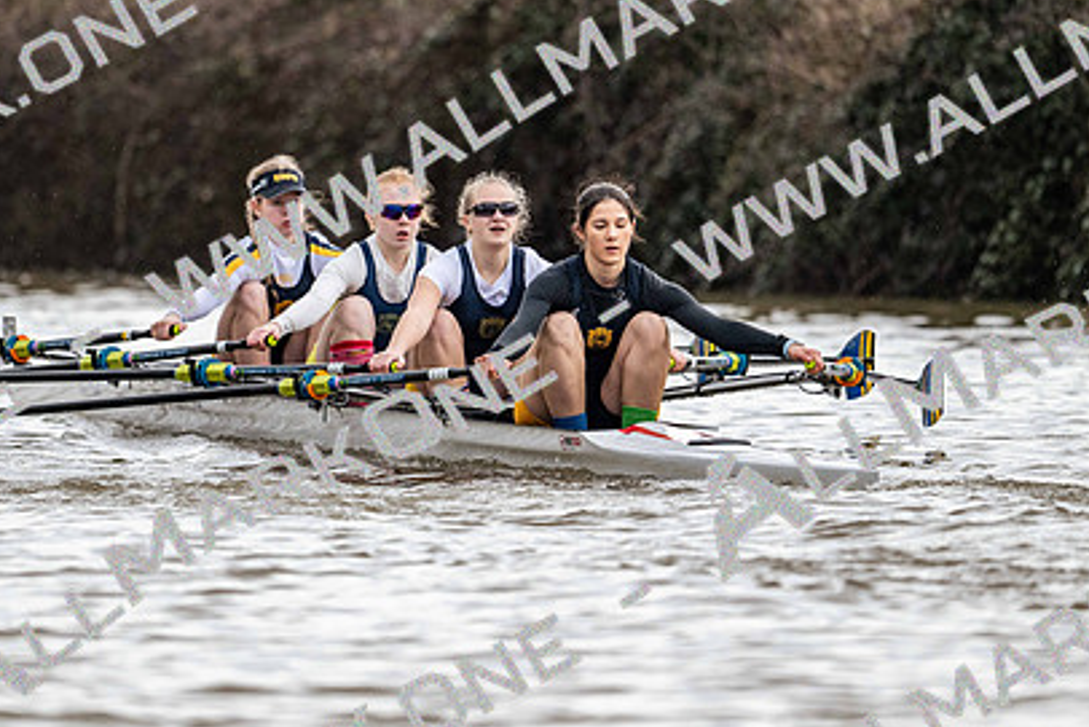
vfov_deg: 2.4
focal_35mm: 571
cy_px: 326
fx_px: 17278
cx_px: 477
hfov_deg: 3.6
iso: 1100
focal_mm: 400
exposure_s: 1/1600
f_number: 4.5
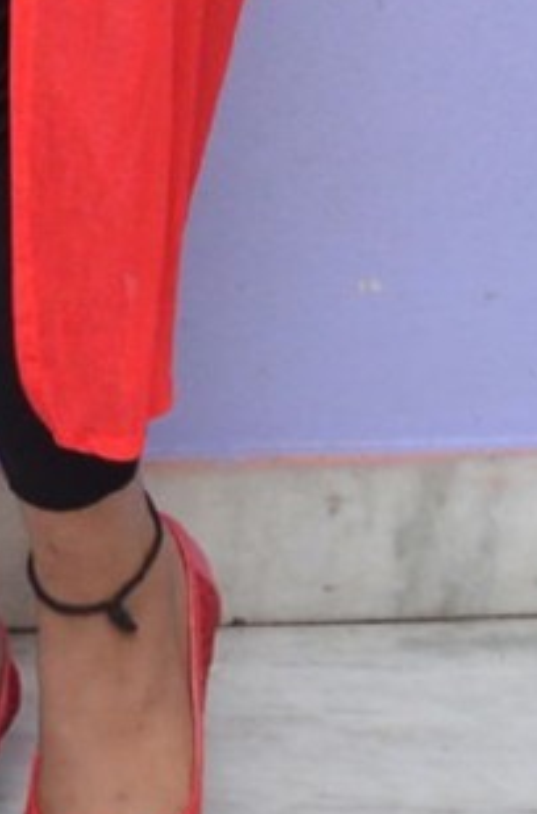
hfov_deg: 5.8
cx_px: 76
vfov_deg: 8.3
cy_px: -828
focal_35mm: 235
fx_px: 5293
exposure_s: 1/125
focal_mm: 32
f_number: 6.3
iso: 1600
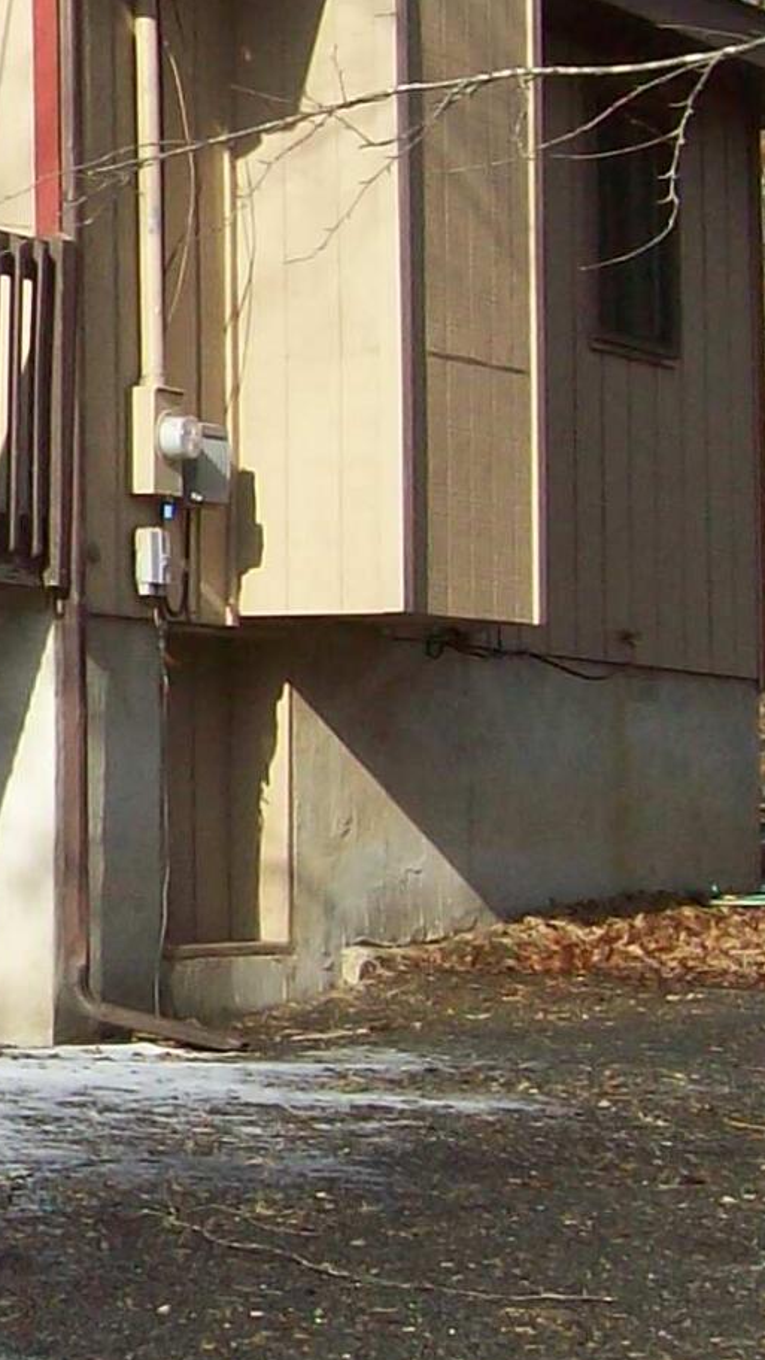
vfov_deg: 16.5
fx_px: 4652
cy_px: 337
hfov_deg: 8.5
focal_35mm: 129
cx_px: -1171
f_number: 4.8
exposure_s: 1/308
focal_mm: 6
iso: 80
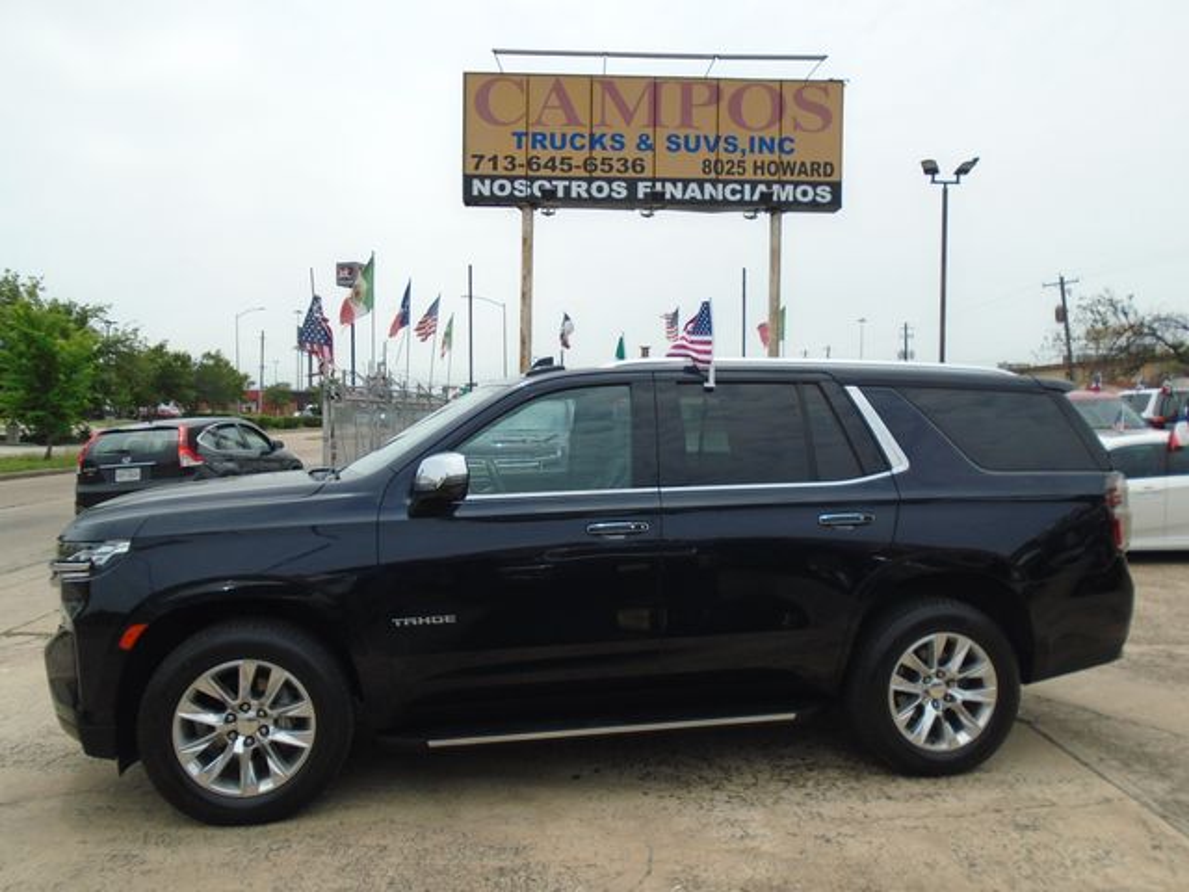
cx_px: 594
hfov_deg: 67.3
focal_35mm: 26
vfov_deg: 53.1
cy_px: 446
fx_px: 893
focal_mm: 4.6
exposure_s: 1/200
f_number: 8
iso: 100
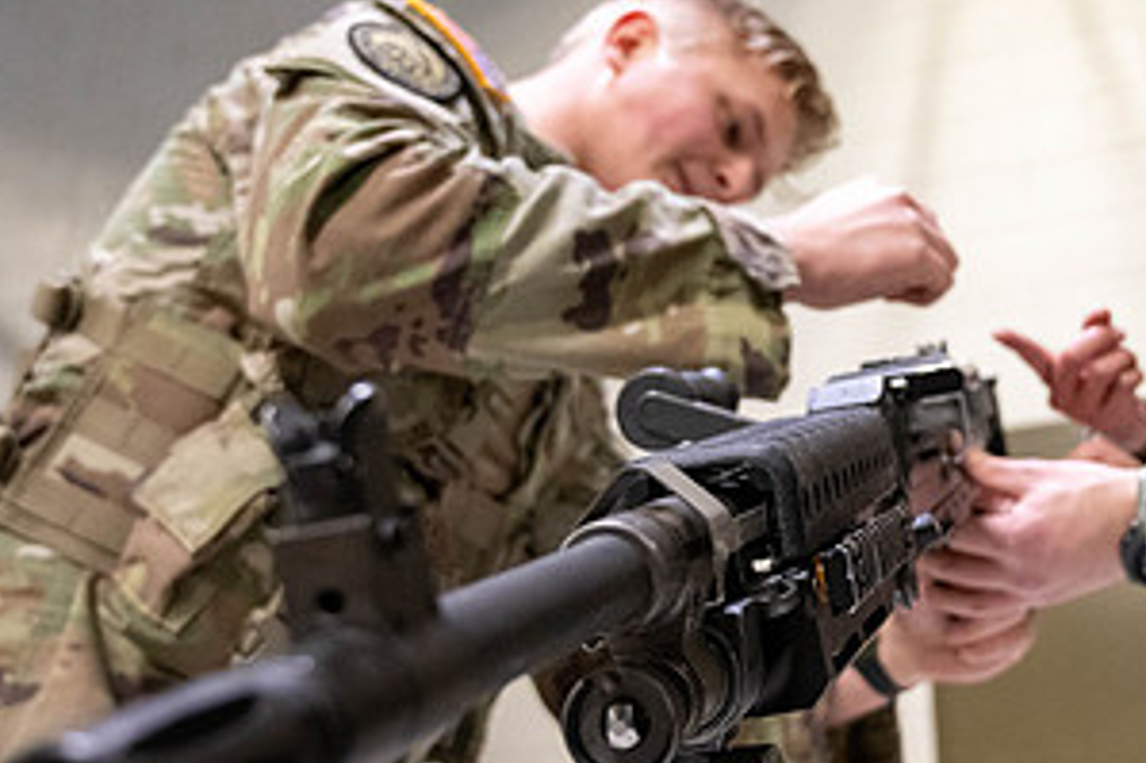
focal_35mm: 50
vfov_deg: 26.9
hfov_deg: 38.2
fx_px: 1591
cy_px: 316
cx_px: 917
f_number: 4
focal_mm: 24
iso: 2500
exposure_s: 1/250
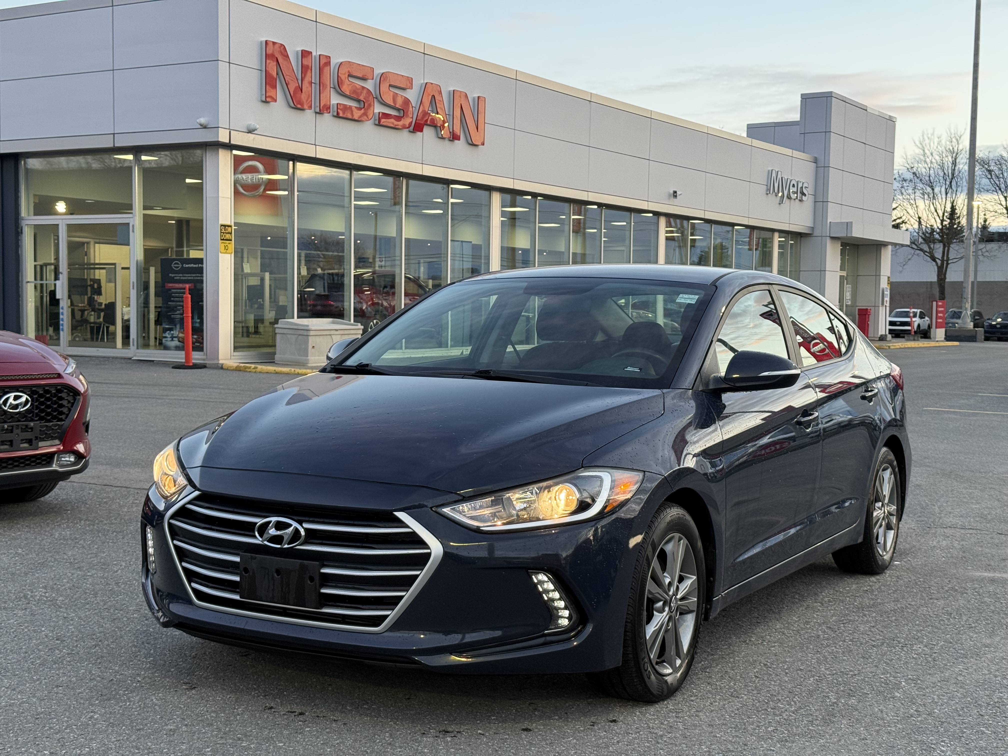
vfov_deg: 30.3
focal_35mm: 48
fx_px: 1398
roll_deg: -0.6
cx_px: 504
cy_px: 378
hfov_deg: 39.7
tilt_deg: -3.0
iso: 80
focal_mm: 6.76
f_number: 1.78
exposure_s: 1/120
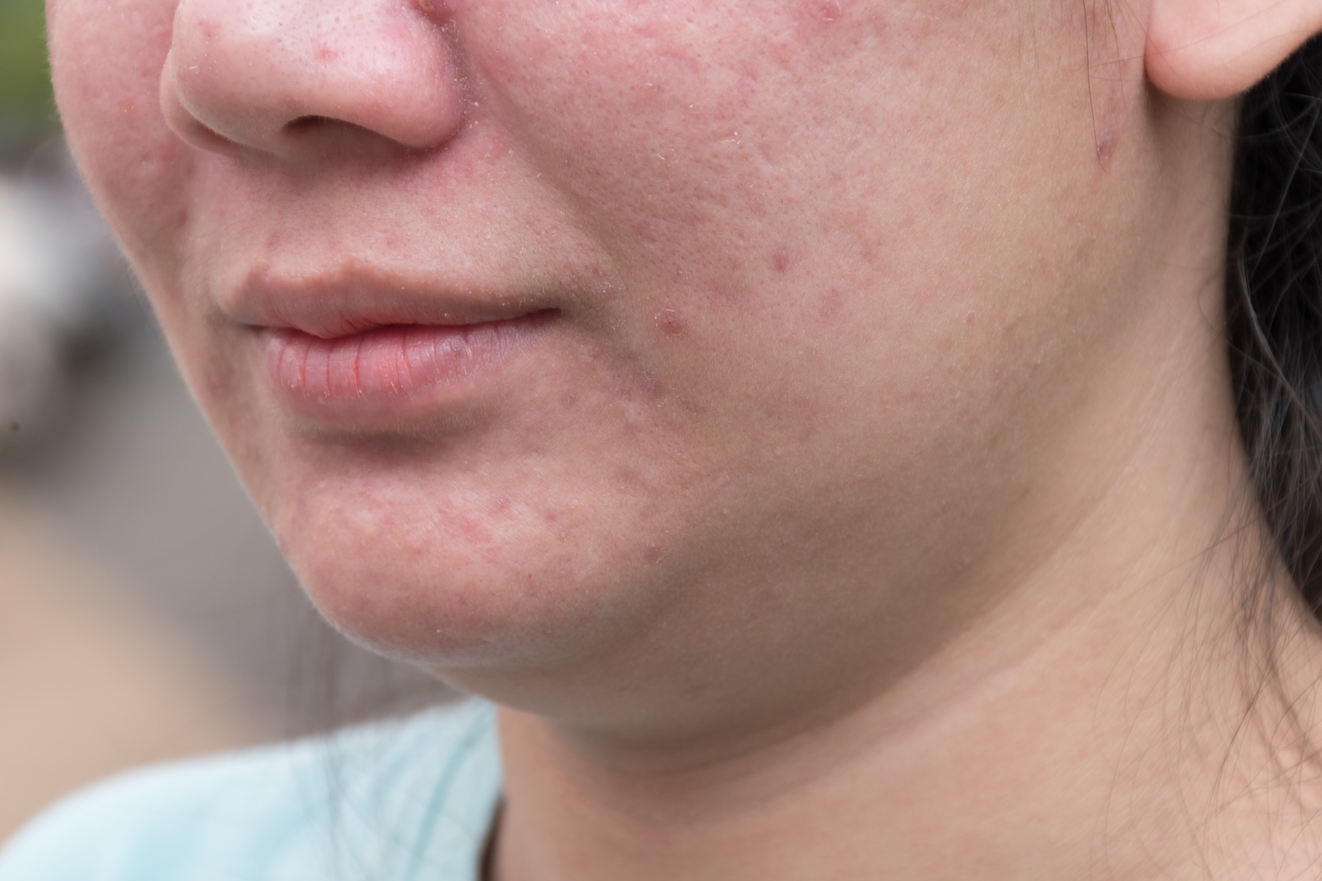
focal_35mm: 237
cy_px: 430
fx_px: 8702
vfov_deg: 5.8
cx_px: 614
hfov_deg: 8.7
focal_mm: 140
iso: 200
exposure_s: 1/200
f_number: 8
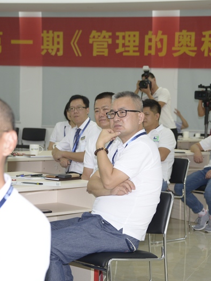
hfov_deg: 15.6
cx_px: 112
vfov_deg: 20.6
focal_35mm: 95
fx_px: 771
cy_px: 140
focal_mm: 65
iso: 720
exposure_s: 1/60
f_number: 4.8
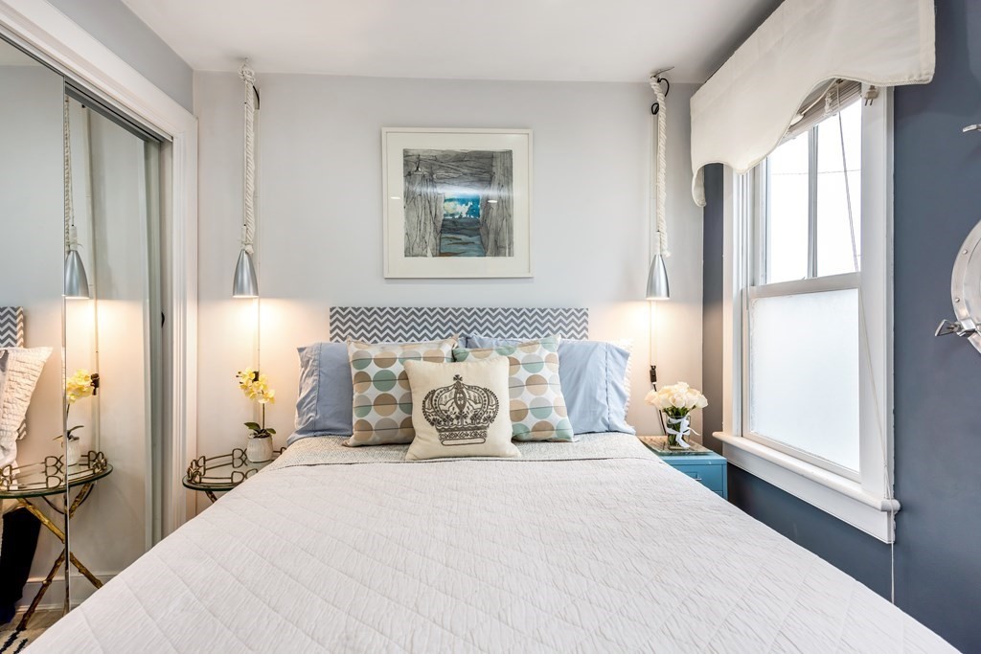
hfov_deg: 86.9
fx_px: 518
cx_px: 490
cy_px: 327
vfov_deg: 64.6
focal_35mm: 19
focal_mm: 19
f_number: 8
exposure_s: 1/25
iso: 200
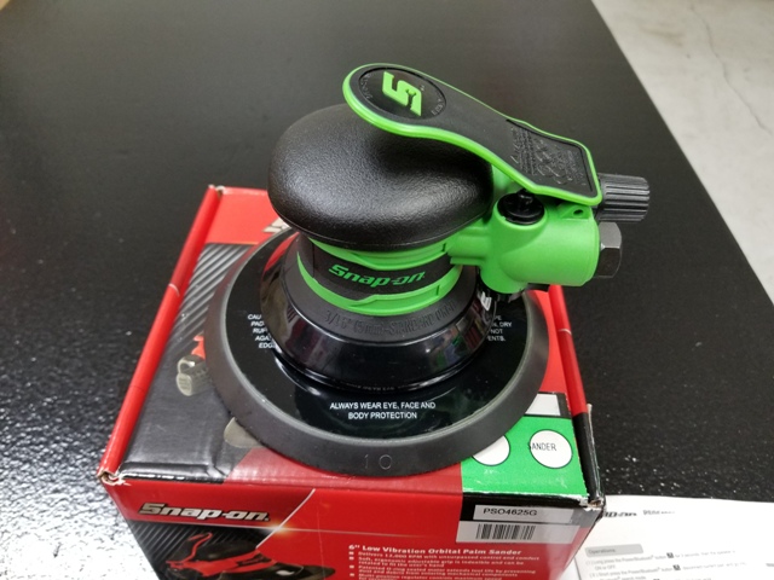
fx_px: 581
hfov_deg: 67.3
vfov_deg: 53.1
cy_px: 290
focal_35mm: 26
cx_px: 387
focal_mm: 4.25
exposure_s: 1/60
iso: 200
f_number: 1.7
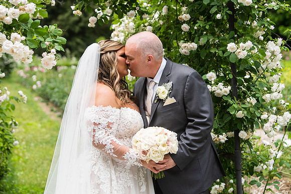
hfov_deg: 27.0
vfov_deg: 18.2
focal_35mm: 75
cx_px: 146
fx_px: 606
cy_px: 97
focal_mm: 75
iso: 200
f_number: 4
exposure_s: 1/1000
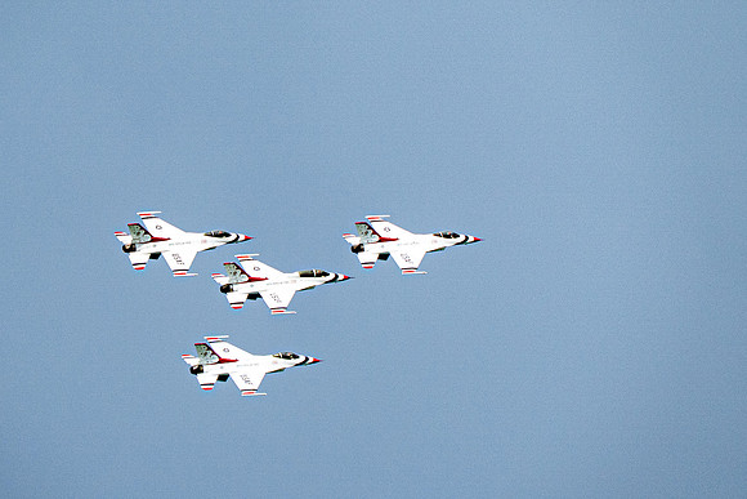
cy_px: 255
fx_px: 18774
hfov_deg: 2.3
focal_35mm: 905
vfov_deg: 1.5
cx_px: 320
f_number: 8
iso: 800
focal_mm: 400
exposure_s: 1/2000
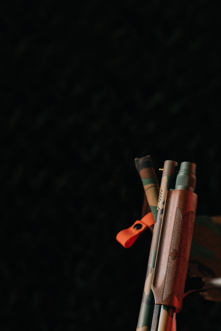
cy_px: 389
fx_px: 1243
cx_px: 159
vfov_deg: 14.7
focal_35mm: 135
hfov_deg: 10.1
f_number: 2
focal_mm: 50
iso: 200
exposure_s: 1/250
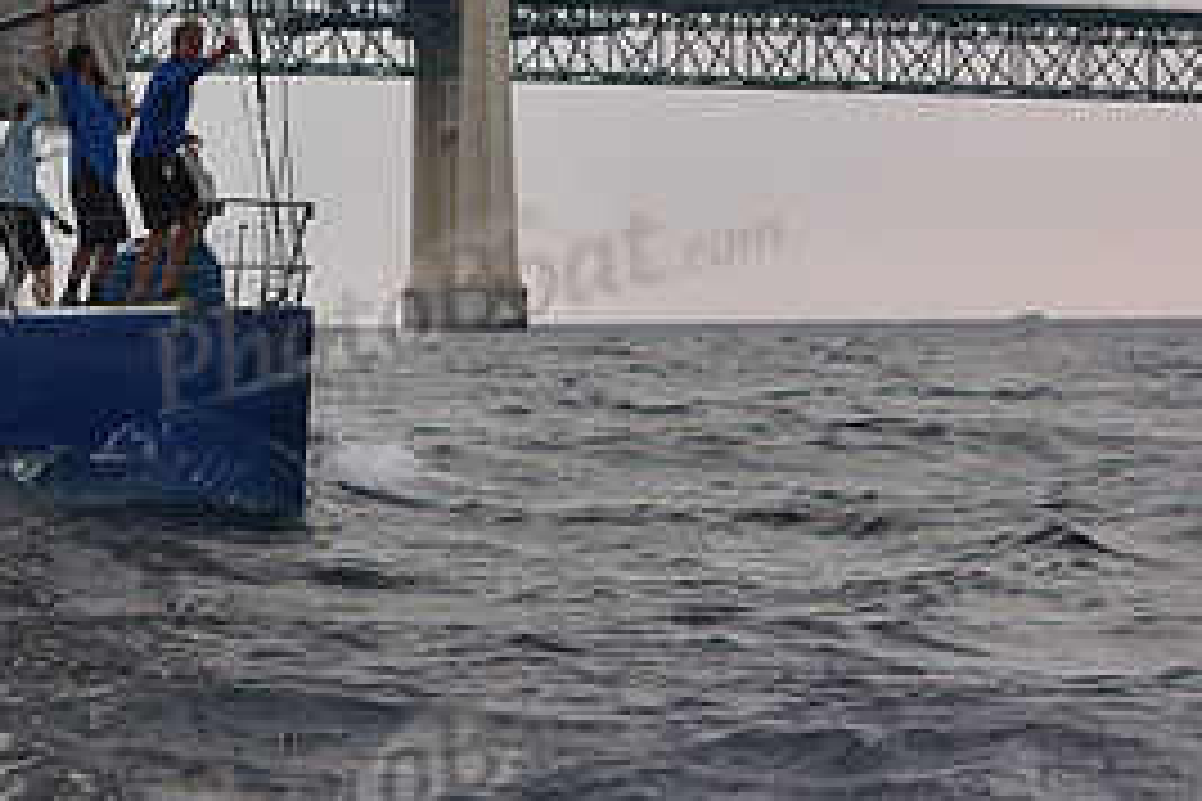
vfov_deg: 9.0
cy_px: 128
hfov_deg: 13.3
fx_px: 5075
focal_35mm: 152
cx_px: -81
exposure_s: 1/640
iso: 250
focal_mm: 70
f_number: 4.5
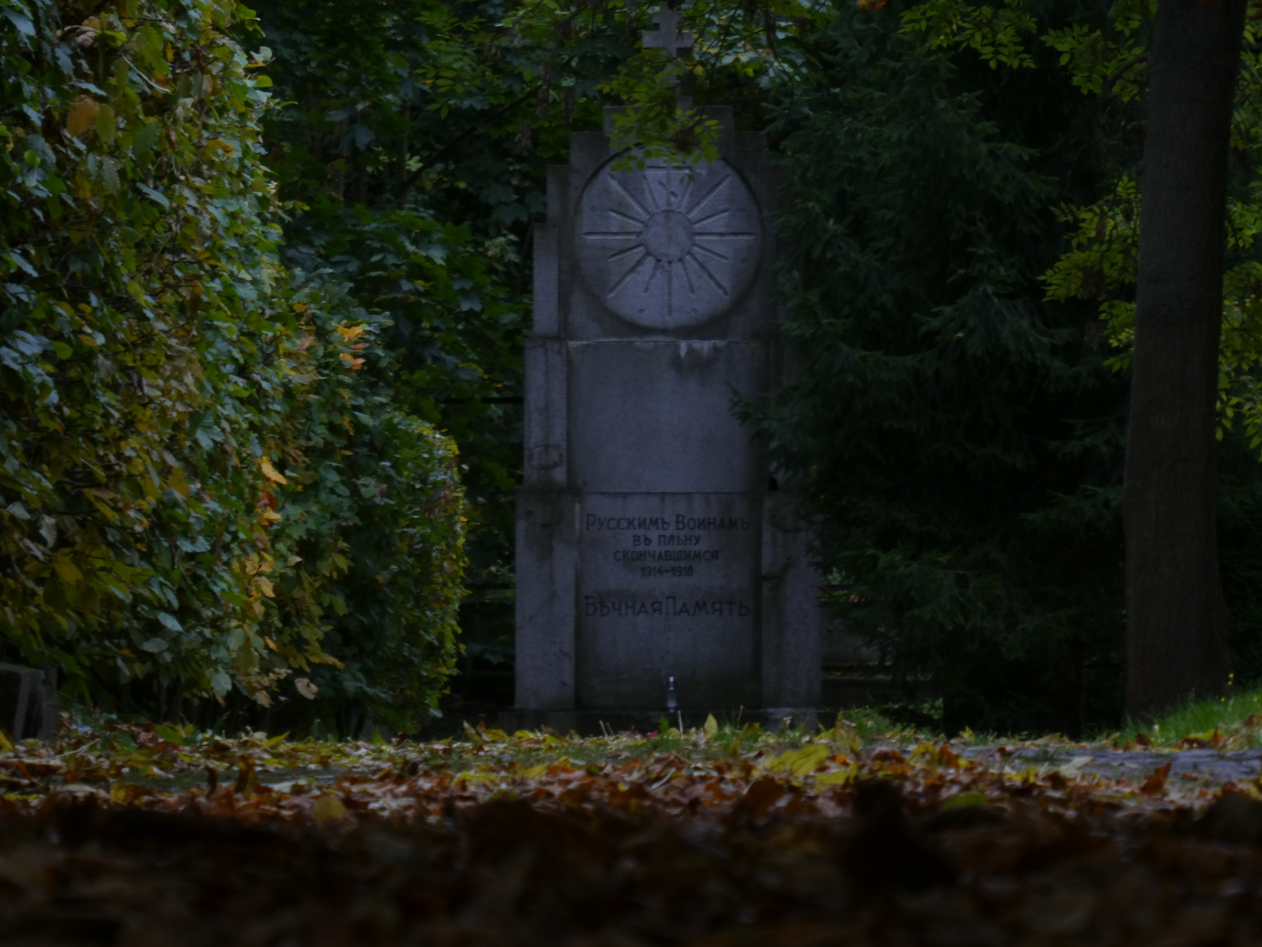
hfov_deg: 5.7
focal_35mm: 347
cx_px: 631
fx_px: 12651
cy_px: 474
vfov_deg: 4.3
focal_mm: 62.1
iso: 200
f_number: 6
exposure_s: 1/40
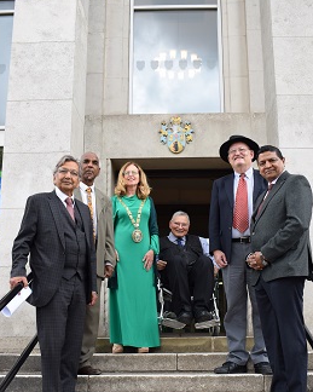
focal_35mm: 43
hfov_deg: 34.8
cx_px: 175
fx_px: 498
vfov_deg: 42.7
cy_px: 240
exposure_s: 1/160
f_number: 7.1
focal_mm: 22
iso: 400
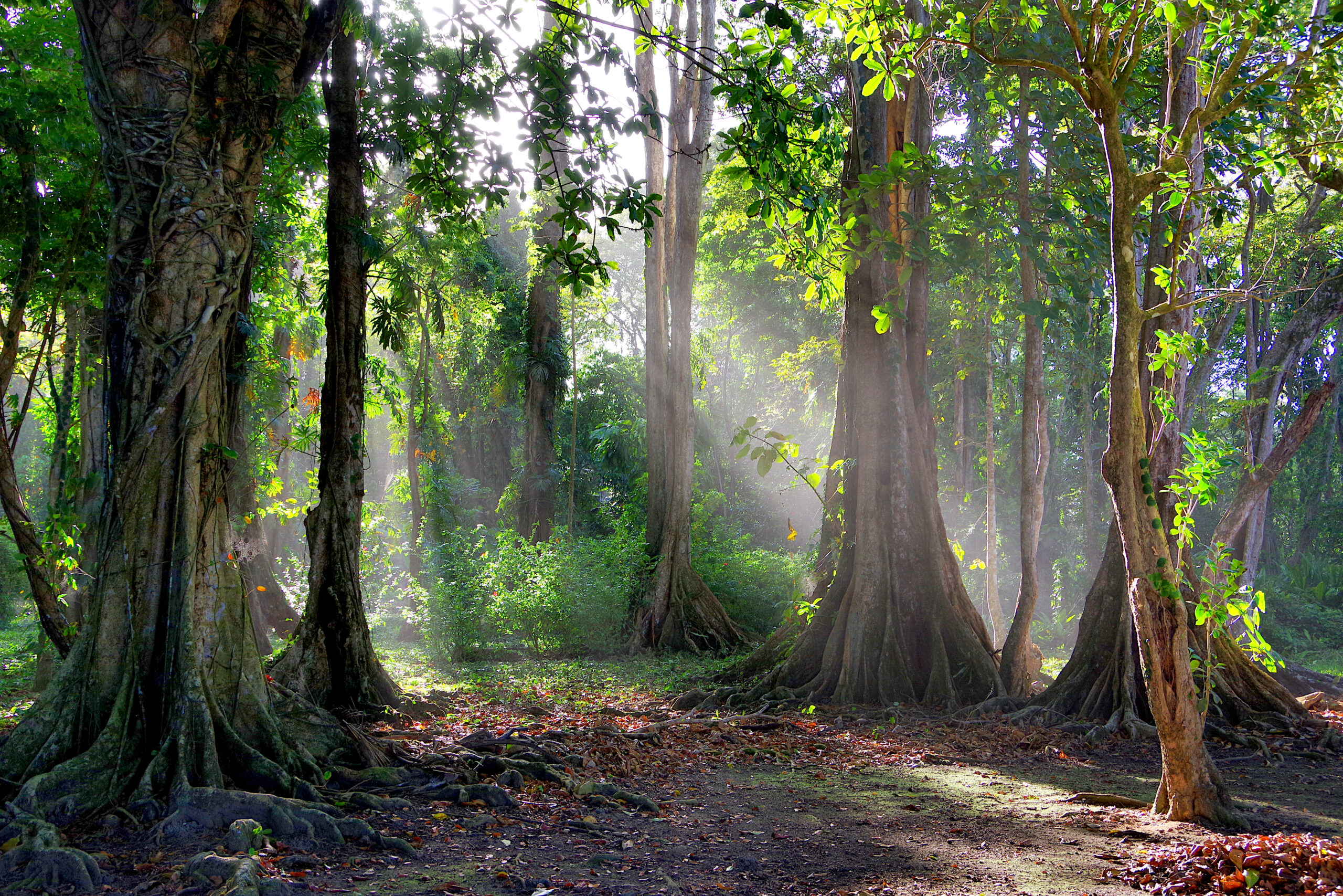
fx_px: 1343
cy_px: 448
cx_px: 672
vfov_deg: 36.9
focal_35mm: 36
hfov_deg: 53.1
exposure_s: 1/60
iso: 200
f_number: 8
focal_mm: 24
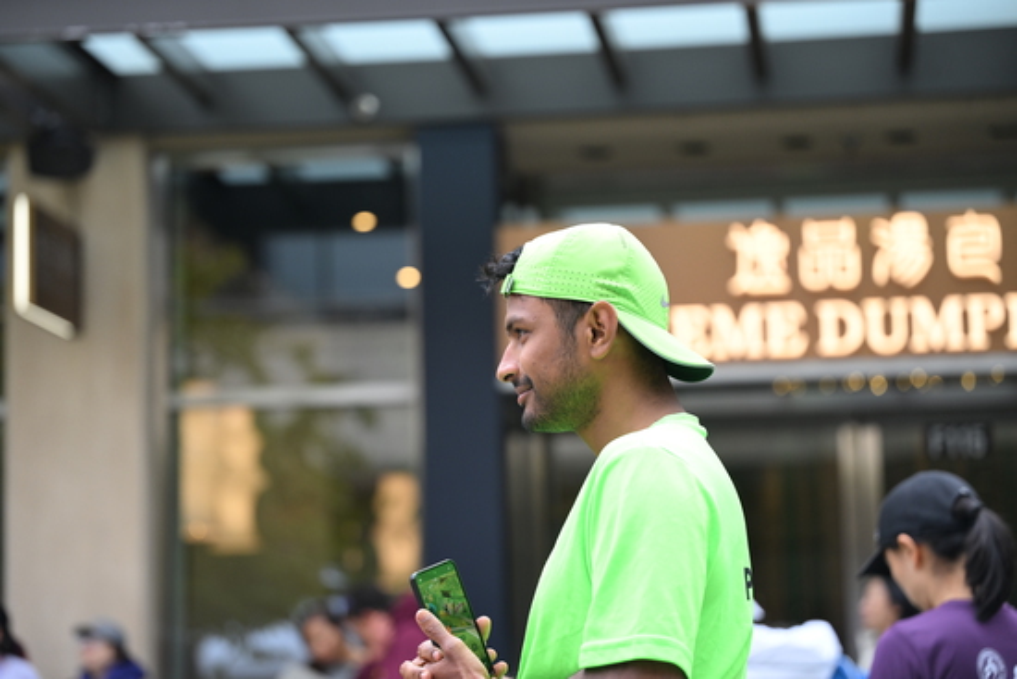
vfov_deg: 14.6
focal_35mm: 94
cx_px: 508
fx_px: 2656
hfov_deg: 21.7
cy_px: 340
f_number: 2.8
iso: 640
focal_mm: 94
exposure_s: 1/1250
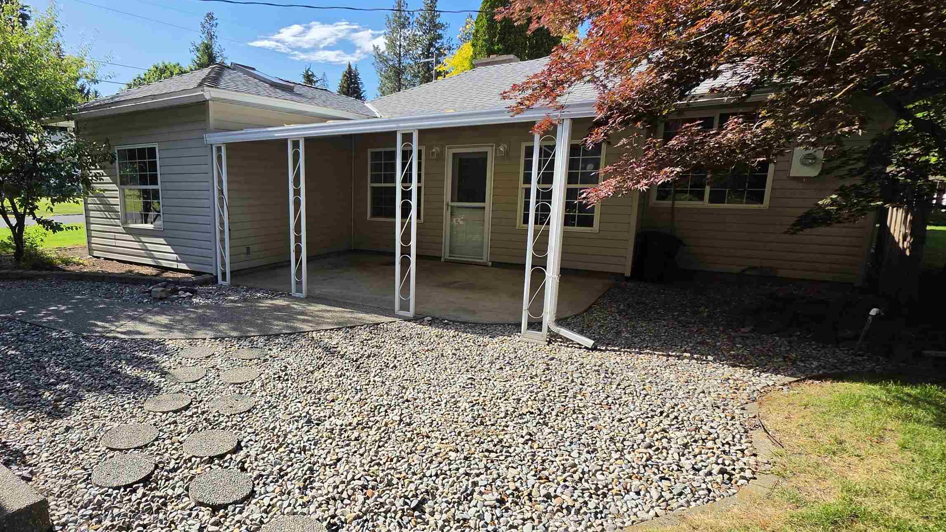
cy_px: 268
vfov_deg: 58.3
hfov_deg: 87.2
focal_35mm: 19
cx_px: 337
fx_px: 477
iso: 32
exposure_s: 1/1232
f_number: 1.9
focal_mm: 2.2
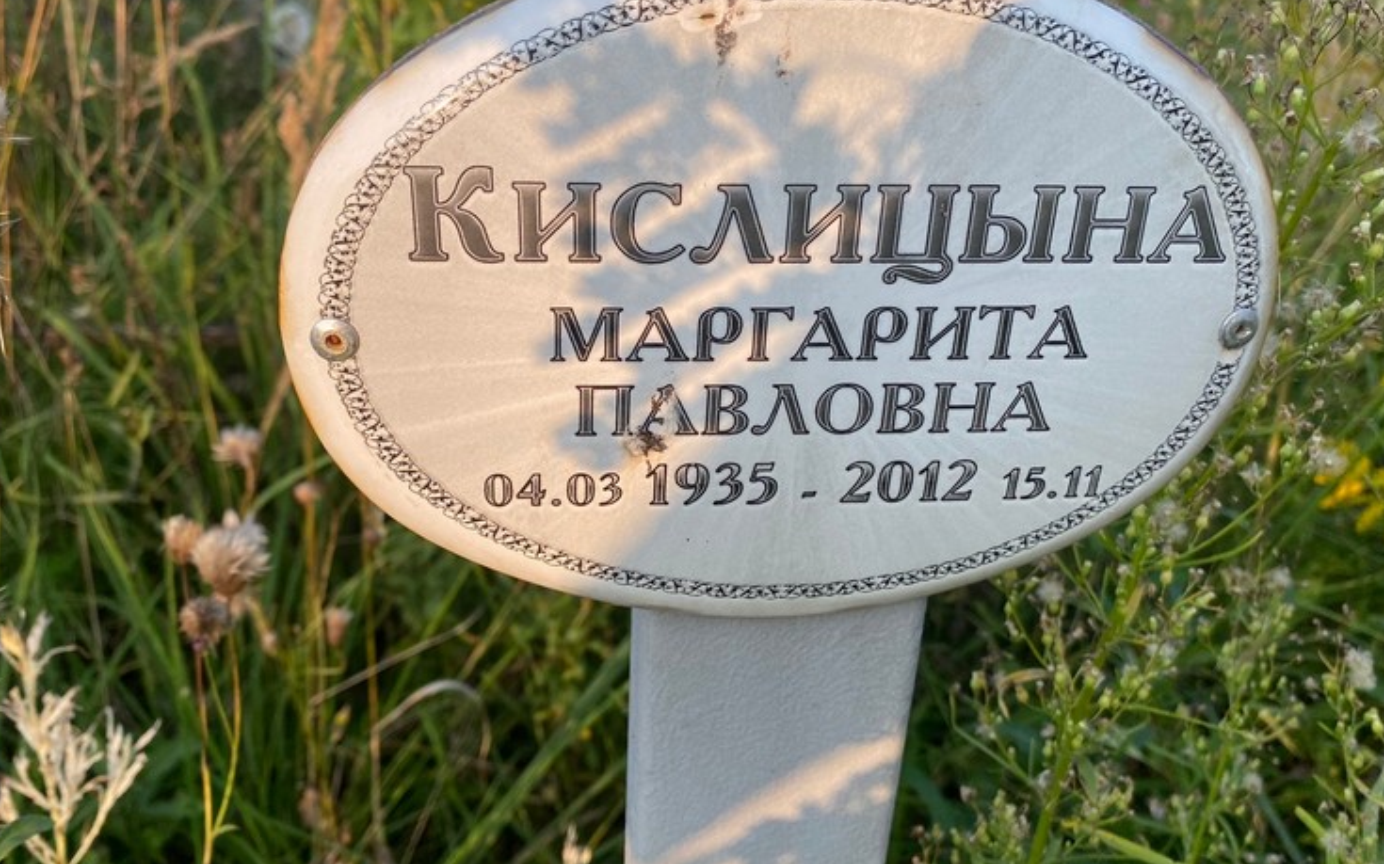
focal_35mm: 30
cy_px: 408
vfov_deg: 41.8
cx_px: 699
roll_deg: -2.7
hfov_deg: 62.9
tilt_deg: -28.8
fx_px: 1131
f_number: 1.8
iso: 32
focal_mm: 4.25
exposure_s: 1/747
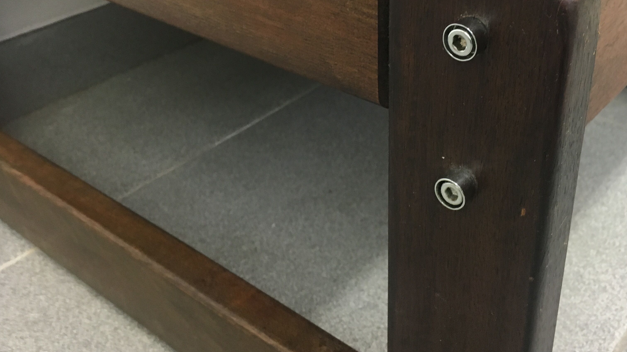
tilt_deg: -26.9
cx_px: 398
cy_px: 59
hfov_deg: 47.8
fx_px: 698
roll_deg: -0.4
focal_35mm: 42
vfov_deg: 27.6
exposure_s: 1/33
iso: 160
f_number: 2.2
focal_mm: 4.15
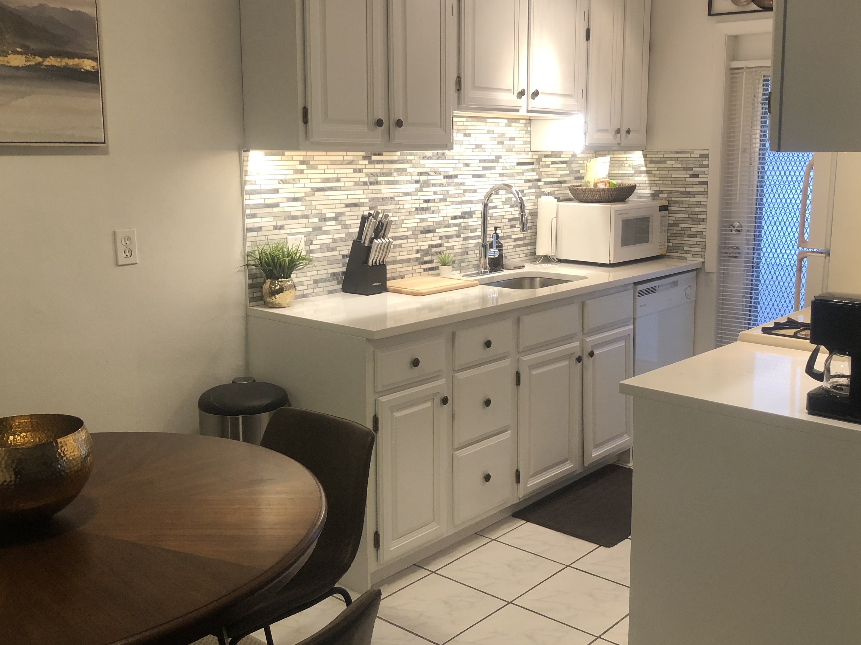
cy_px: 291
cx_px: 476
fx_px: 895
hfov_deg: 51.3
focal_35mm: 36
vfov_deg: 39.6
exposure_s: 1/24
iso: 40
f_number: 1.8
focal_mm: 4
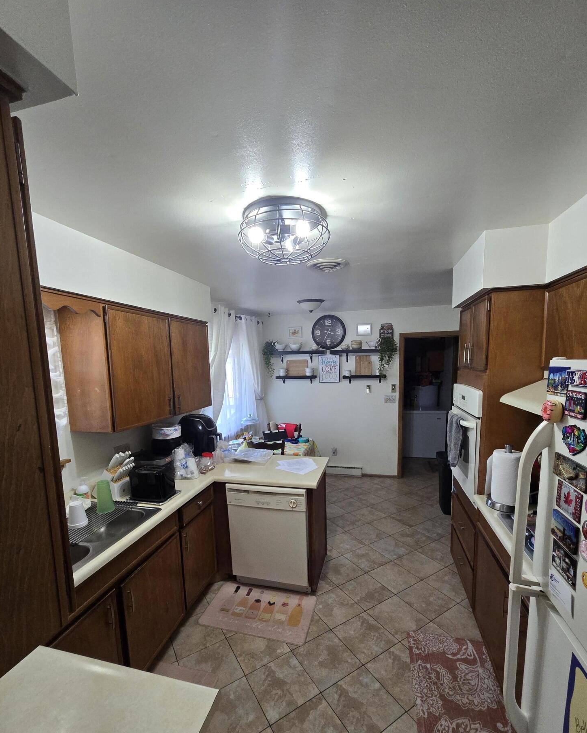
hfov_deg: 88.0
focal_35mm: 14
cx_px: 288
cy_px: 401
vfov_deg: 100.4
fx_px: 304
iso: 250
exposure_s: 1/60
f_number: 2.2
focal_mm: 2.2
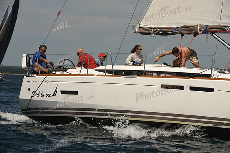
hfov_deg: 8.6
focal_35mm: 240
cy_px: 76
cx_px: 115
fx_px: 1534
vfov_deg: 5.7
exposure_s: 1/1000
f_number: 9
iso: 250
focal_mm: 240
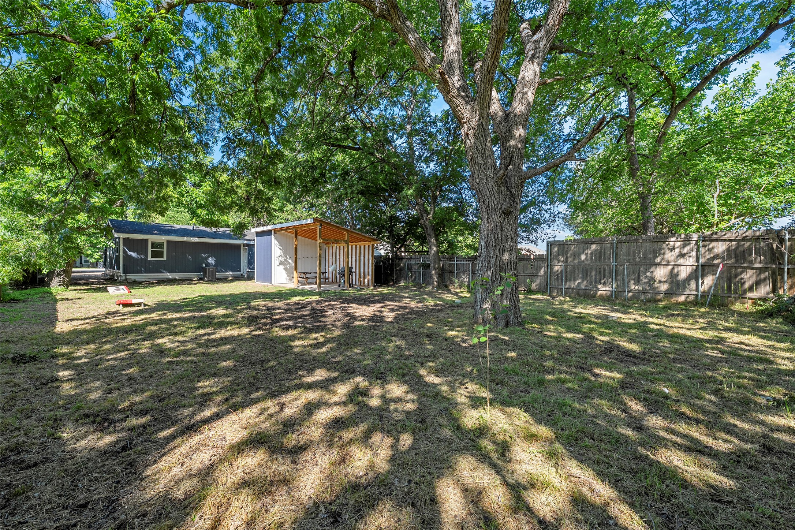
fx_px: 309
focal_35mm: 14
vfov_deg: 81.2
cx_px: 398
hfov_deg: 104.3
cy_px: 265
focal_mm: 14
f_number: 8
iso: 160
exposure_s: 1/50
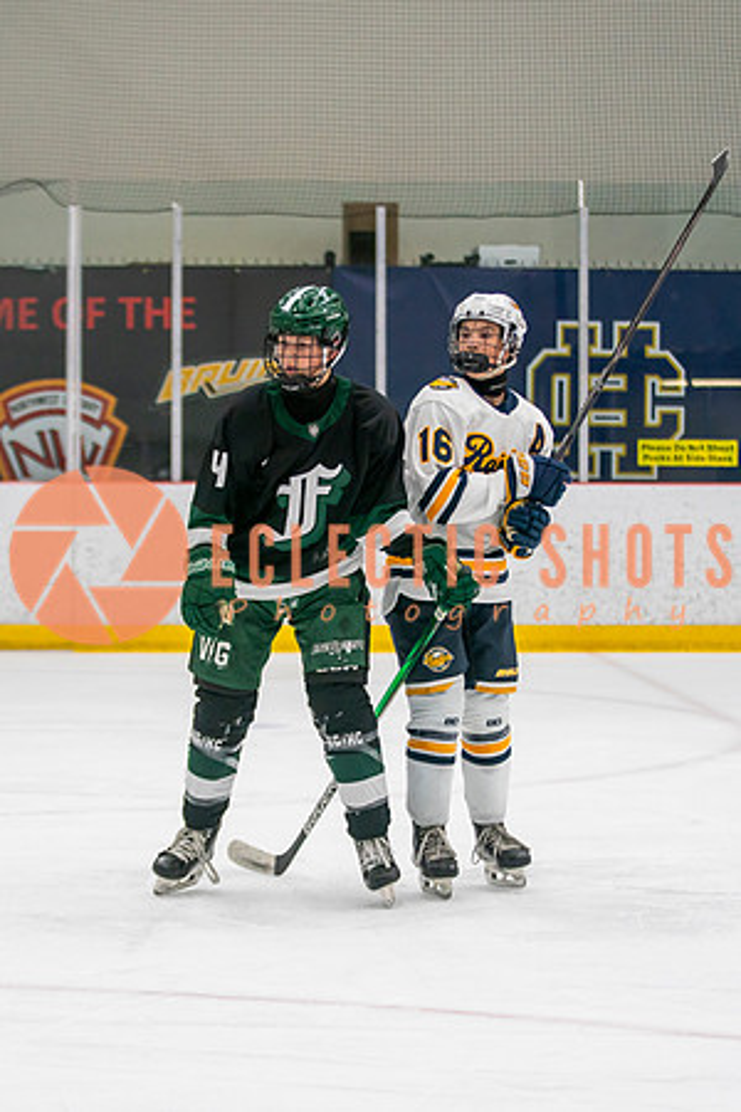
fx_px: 4344
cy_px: 609
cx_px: 257
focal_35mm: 141
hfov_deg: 9.7
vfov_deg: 14.6
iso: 1250
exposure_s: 1/640
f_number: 2.8
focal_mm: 85
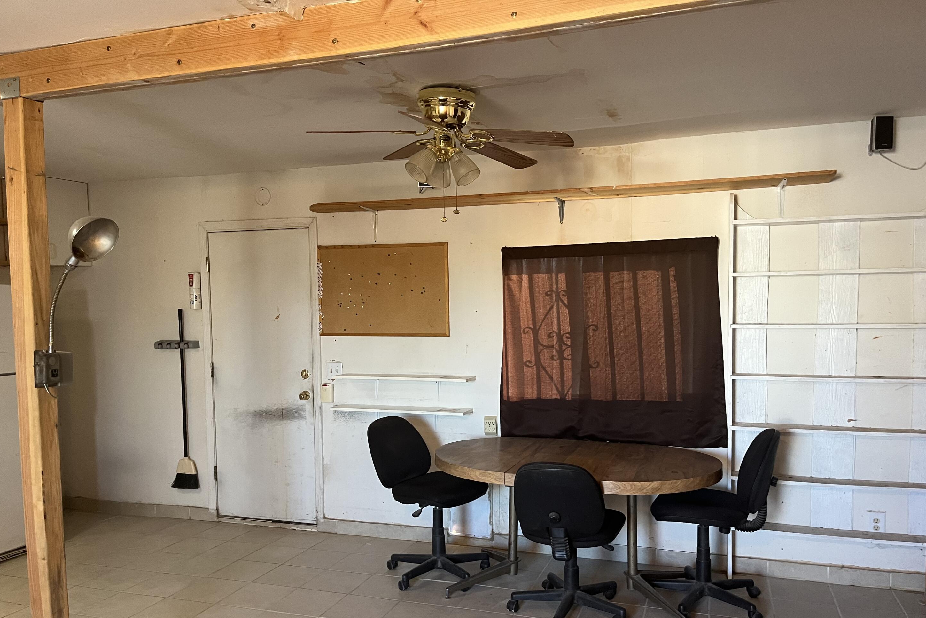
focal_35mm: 28
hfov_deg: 65.5
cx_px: 470
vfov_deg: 46.2
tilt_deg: -3.7
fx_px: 720
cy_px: 360
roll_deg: +0.0
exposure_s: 1/60
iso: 250
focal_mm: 5.1
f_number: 1.6
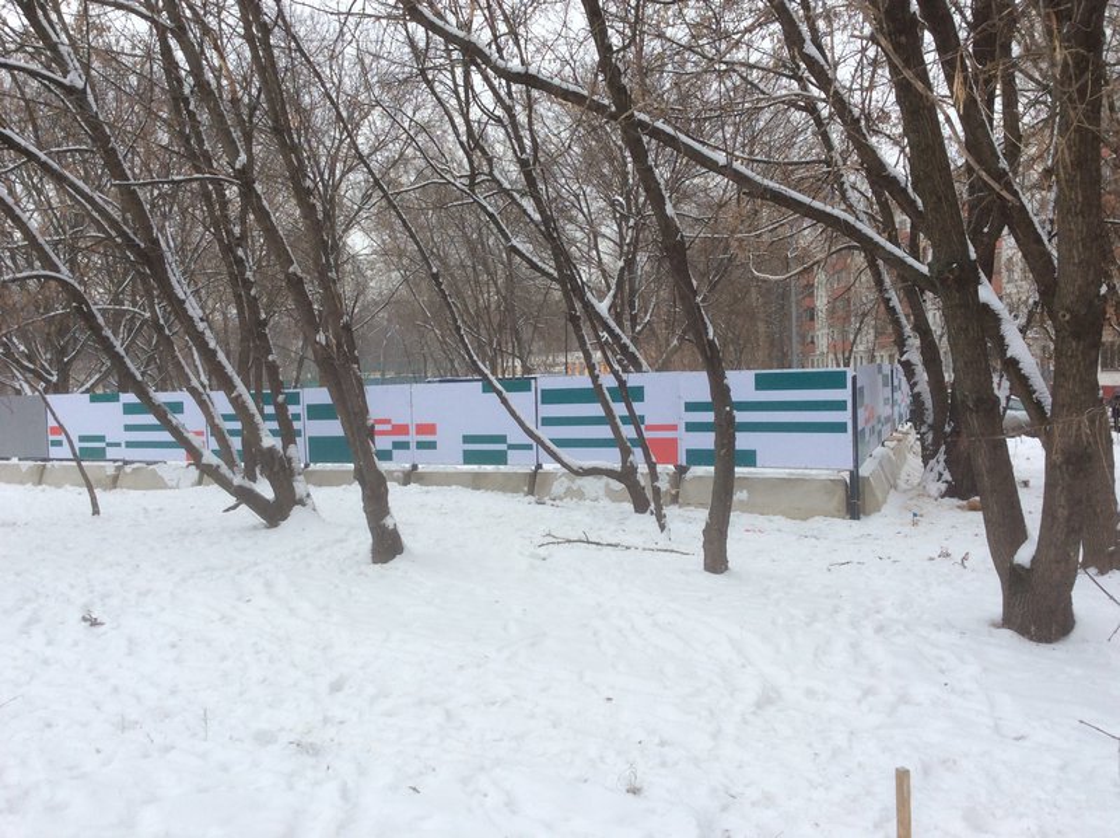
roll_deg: +1.2
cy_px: 419
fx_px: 1034
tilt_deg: -3.9
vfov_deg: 44.1
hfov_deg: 56.9
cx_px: 560
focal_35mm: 32
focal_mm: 3.3
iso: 32
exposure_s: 1/132
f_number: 2.4
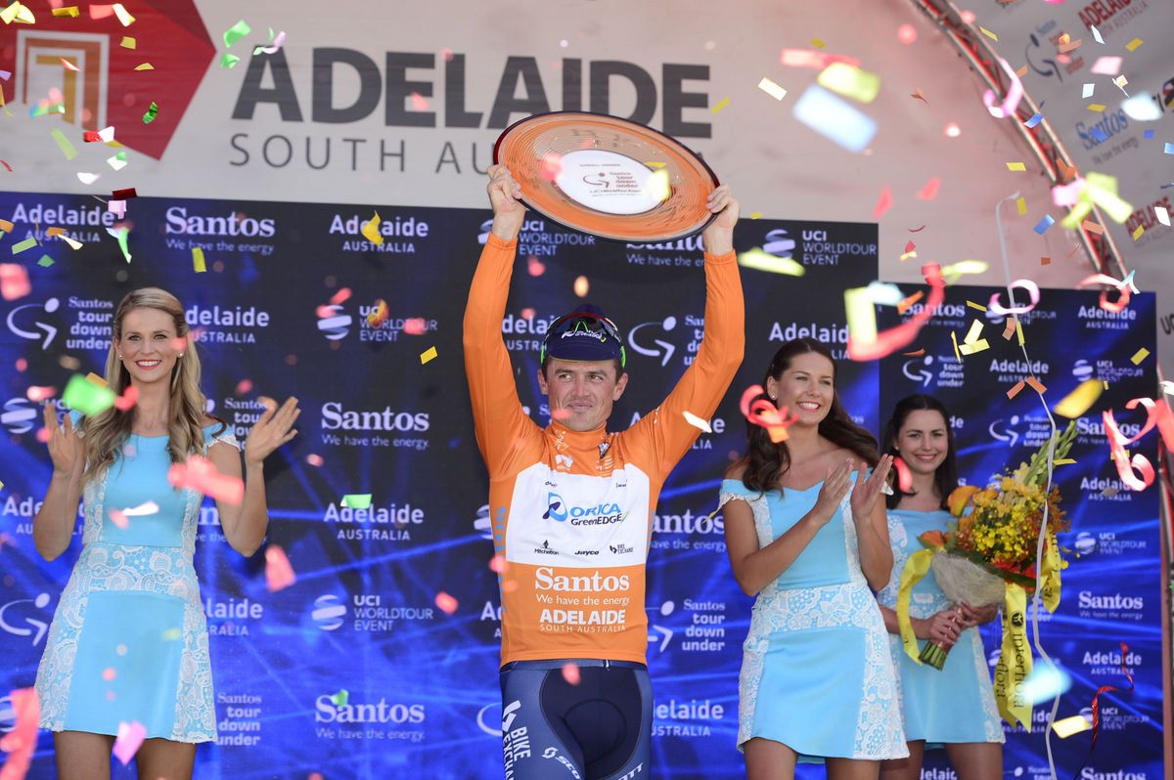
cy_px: 390
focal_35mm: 82
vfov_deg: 16.6
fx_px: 2672
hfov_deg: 24.8
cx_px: 587
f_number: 5.6
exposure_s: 1/250
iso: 200
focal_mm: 82
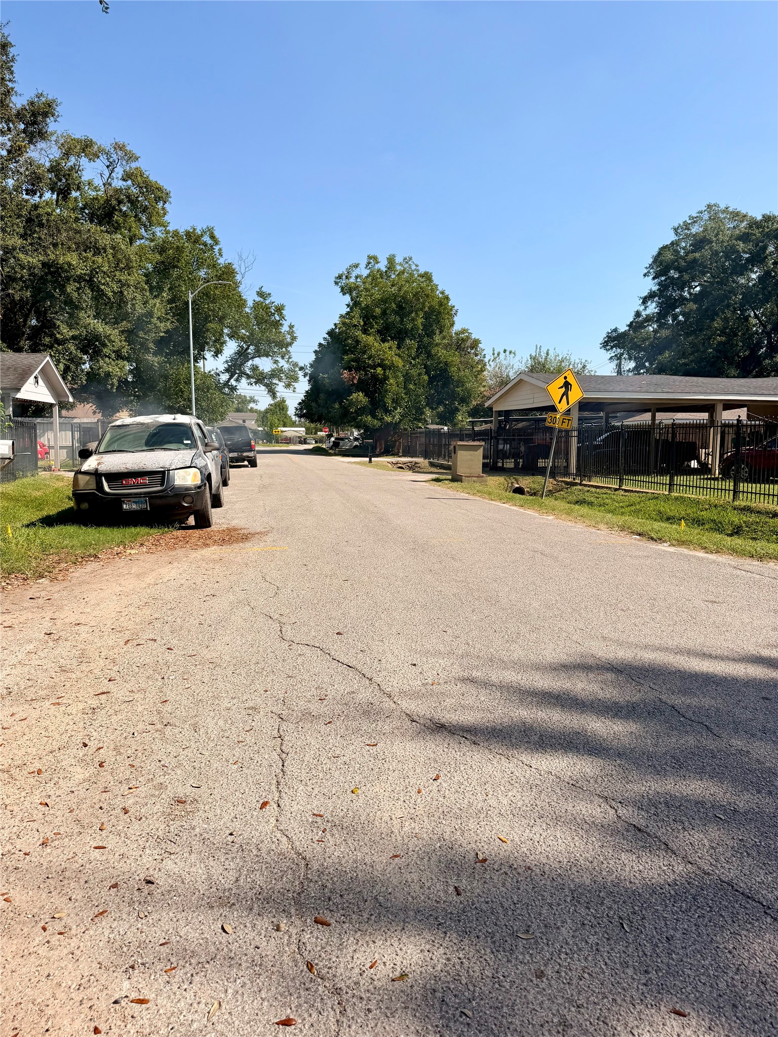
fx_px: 719
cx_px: 389
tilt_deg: -6.1
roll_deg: +2.5
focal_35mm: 24
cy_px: 518
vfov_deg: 71.6
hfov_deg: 56.8
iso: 80
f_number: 1.78
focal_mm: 6.76
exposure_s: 1/4975
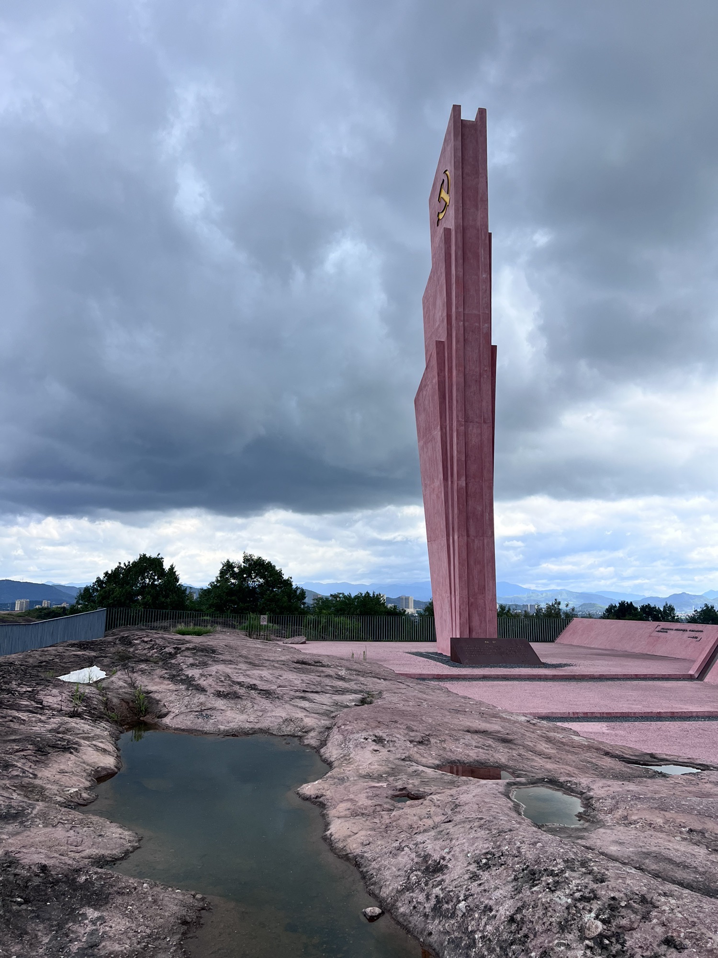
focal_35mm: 26
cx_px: 359
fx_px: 719
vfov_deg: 67.3
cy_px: 479
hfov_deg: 53.1
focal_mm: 5.7
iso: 50
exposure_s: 1/1934
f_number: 1.5
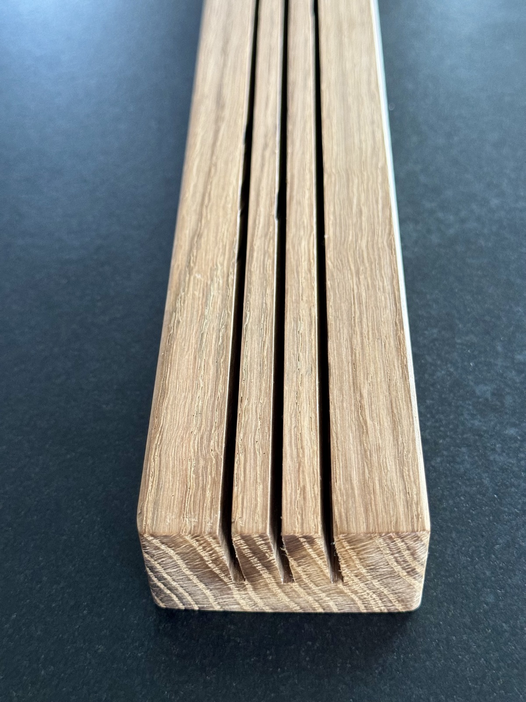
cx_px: 263
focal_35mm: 48
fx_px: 972
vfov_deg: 39.7
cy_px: 351
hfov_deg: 30.3
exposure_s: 1/50
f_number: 1.78
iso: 250
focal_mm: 6.86
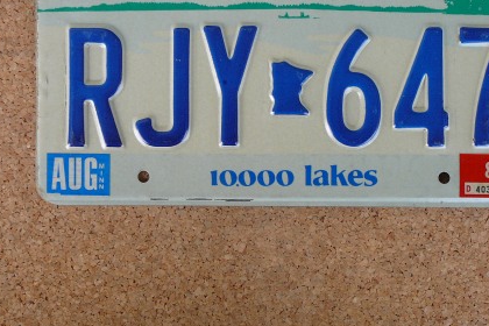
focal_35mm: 57
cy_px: 109
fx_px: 774
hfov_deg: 35.0
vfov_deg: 23.7
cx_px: 283
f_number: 3.2
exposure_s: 1/100
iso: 80
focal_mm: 6.7
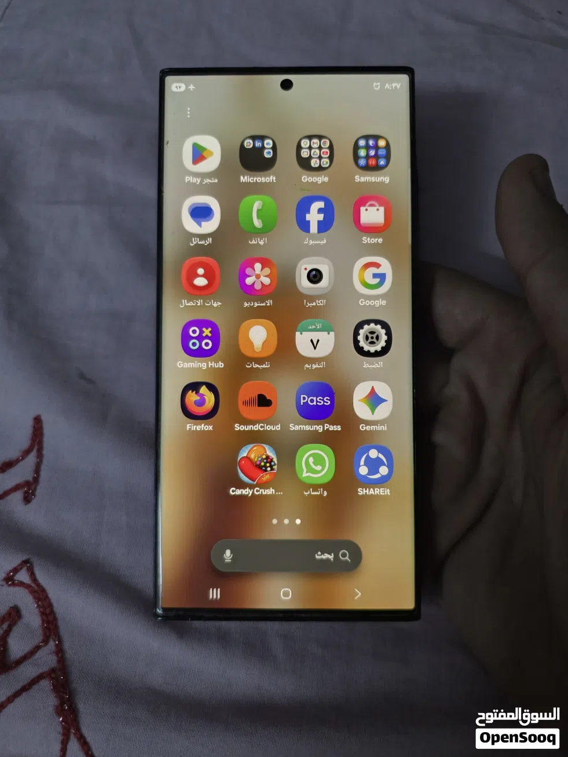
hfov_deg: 56.8
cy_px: 368
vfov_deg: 71.6
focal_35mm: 24
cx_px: 277
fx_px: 525
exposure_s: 1/120
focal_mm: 6.25
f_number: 1.7
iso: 500
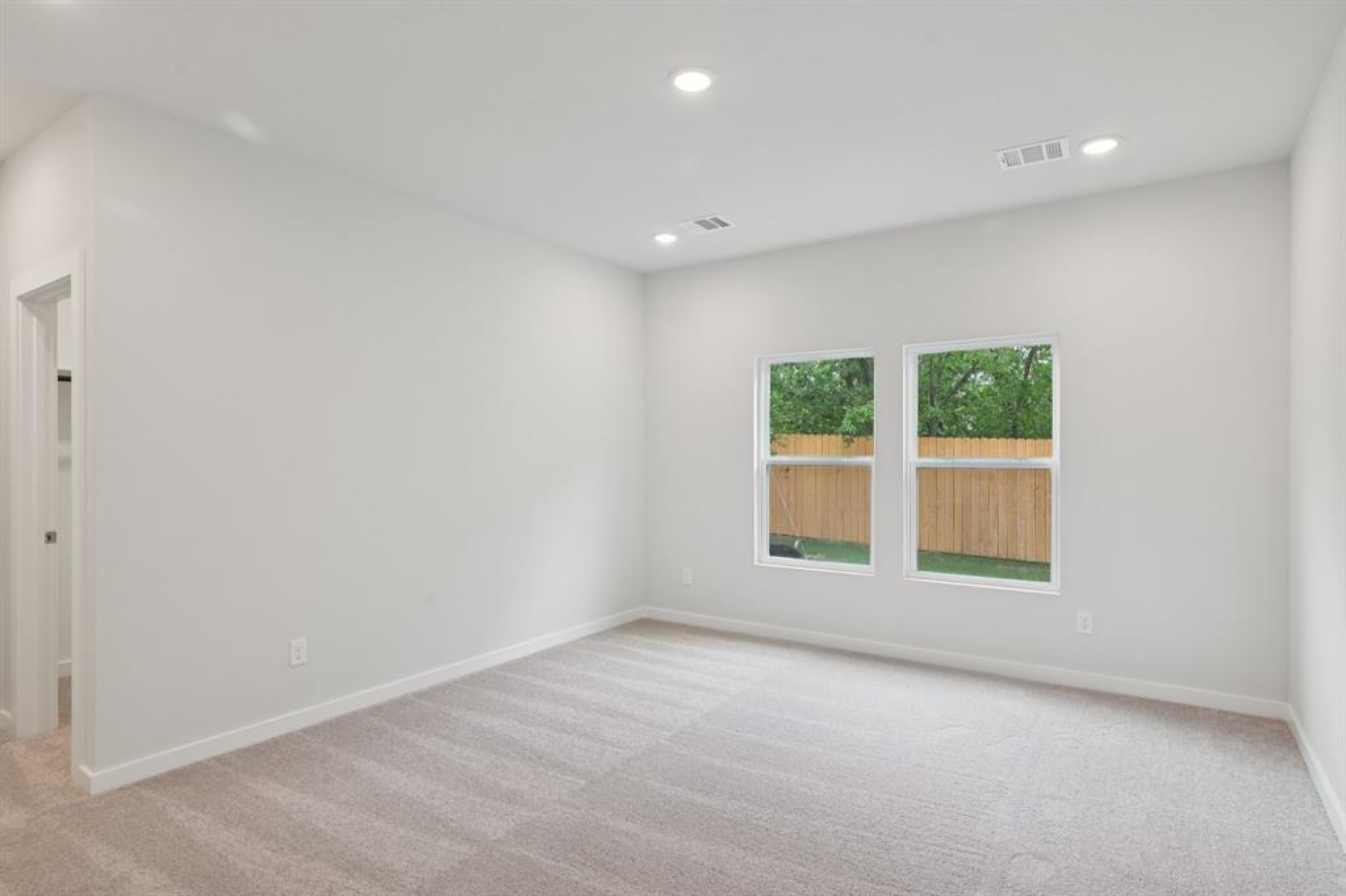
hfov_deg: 86.9
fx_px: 710
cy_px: 448
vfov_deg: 64.5
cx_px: 673
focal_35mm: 19
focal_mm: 19
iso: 400
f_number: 8
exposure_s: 1/25
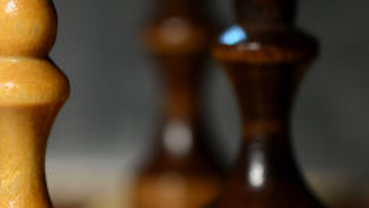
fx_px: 2790
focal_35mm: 285
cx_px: 109
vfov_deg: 4.3
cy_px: 36
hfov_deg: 7.6
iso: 100
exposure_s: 1/5
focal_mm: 105
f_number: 6.3
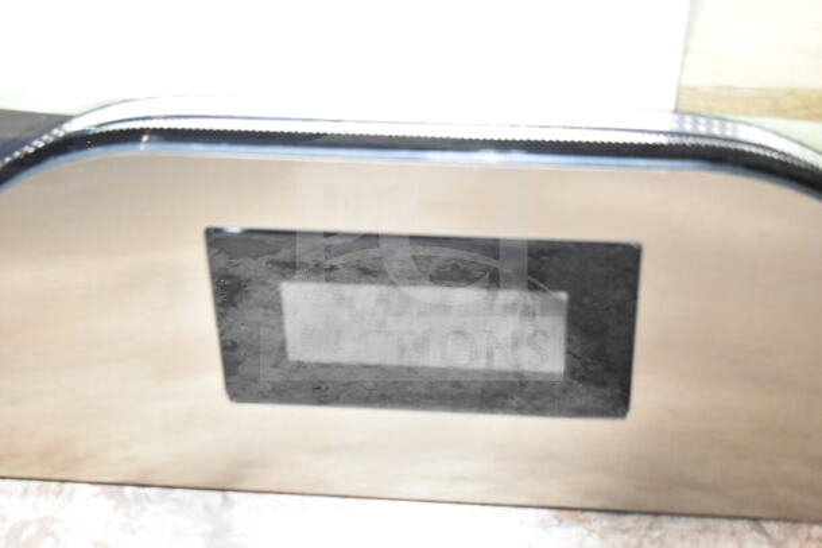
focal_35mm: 63
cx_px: 411
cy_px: 274
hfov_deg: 31.9
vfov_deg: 21.6
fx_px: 1439
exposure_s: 1/60
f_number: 5
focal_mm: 42
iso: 7200
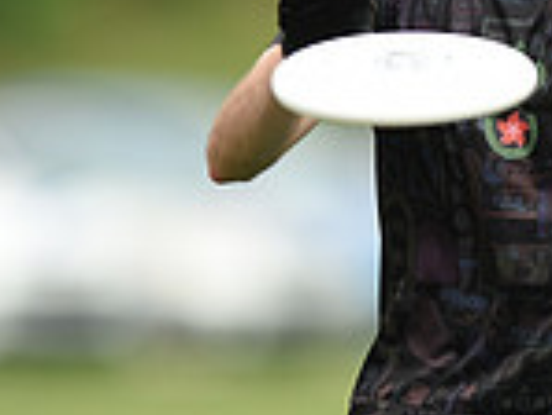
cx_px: 556
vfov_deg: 1.0
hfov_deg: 1.3
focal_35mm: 1495
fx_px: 23859
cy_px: 239
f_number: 2.8
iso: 100
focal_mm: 400
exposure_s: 1/1000
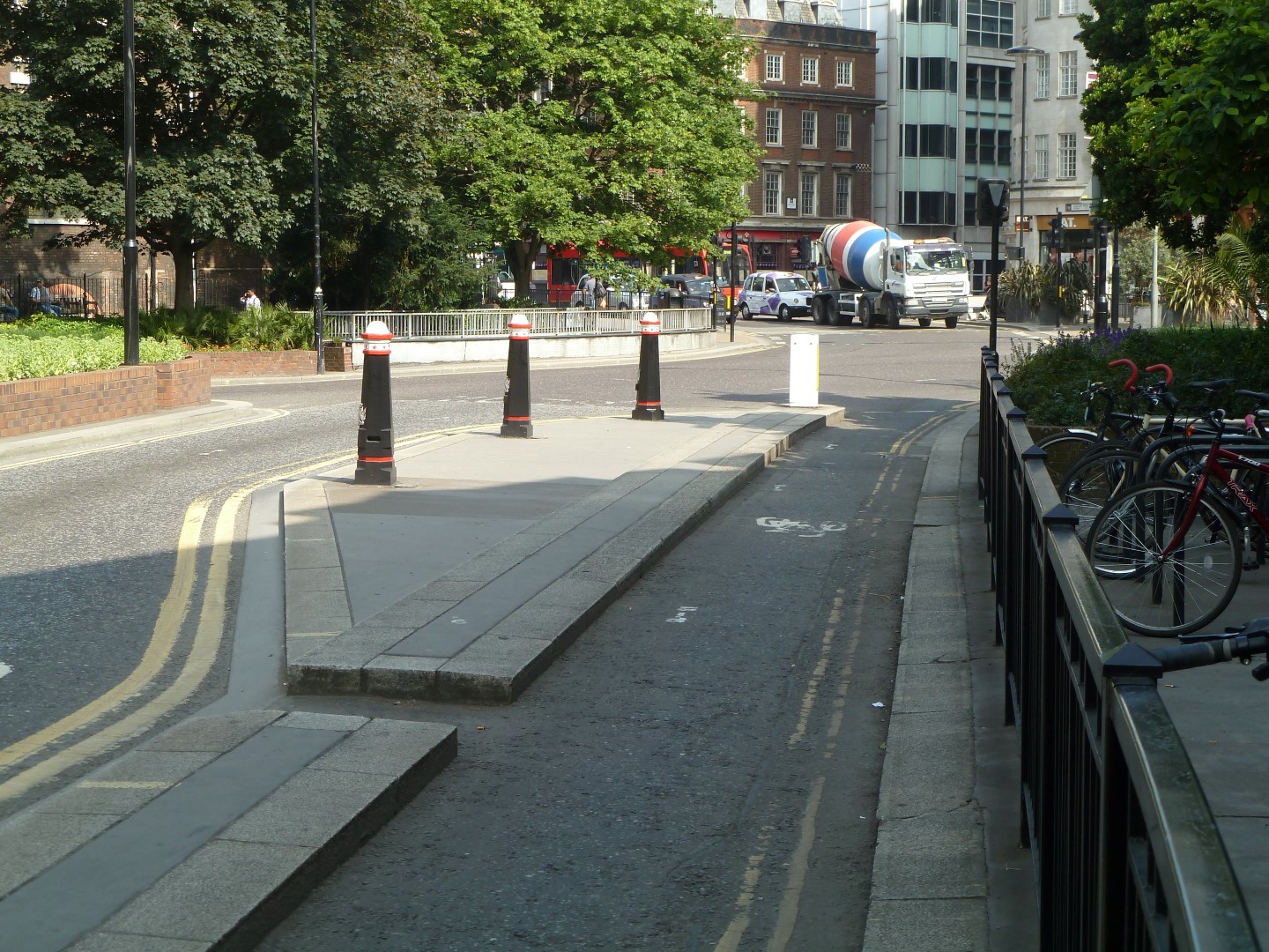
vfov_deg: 23.3
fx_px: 2310
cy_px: 476
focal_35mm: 63
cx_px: 634
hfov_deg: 30.7
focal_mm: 10.3
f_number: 4
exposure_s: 1/200
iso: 80
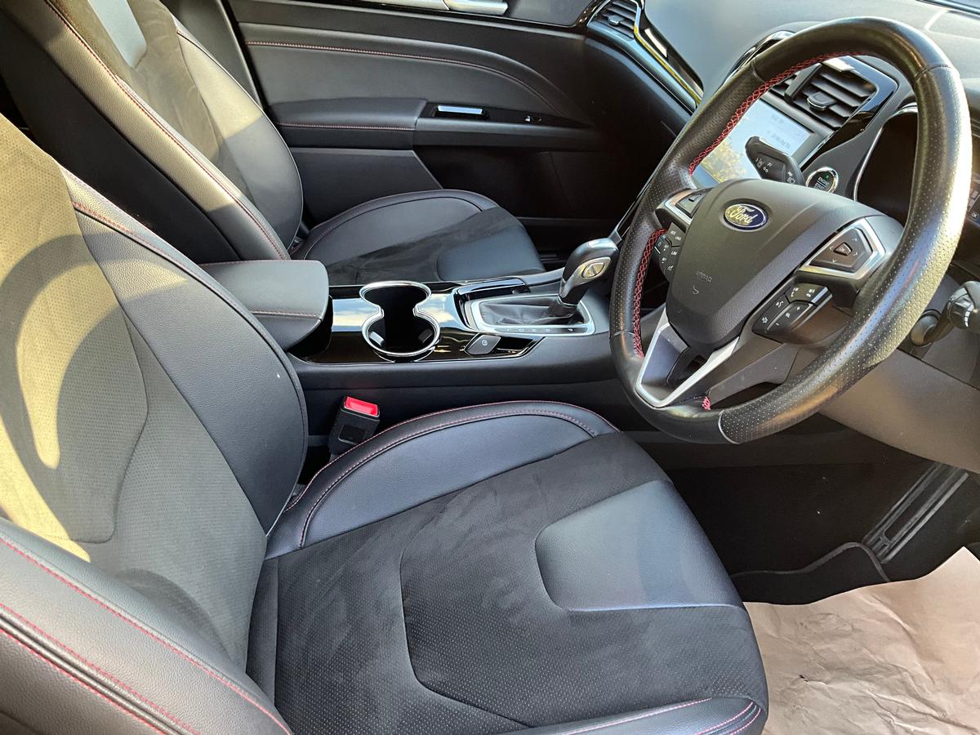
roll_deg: -0.5
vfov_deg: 48.2
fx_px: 821
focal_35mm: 29
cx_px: 490
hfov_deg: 61.7
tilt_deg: -37.0
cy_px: 368
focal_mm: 3
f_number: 1.8
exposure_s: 1/60
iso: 80
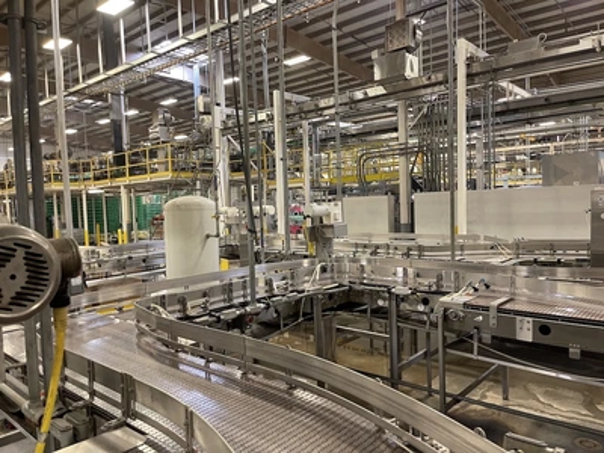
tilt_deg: -2.2
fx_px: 454
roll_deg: -0.2
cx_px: 302
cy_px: 226
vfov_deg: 53.1
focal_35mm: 26
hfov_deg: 67.3
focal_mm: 5.1
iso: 320
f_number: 1.6
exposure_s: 1/60
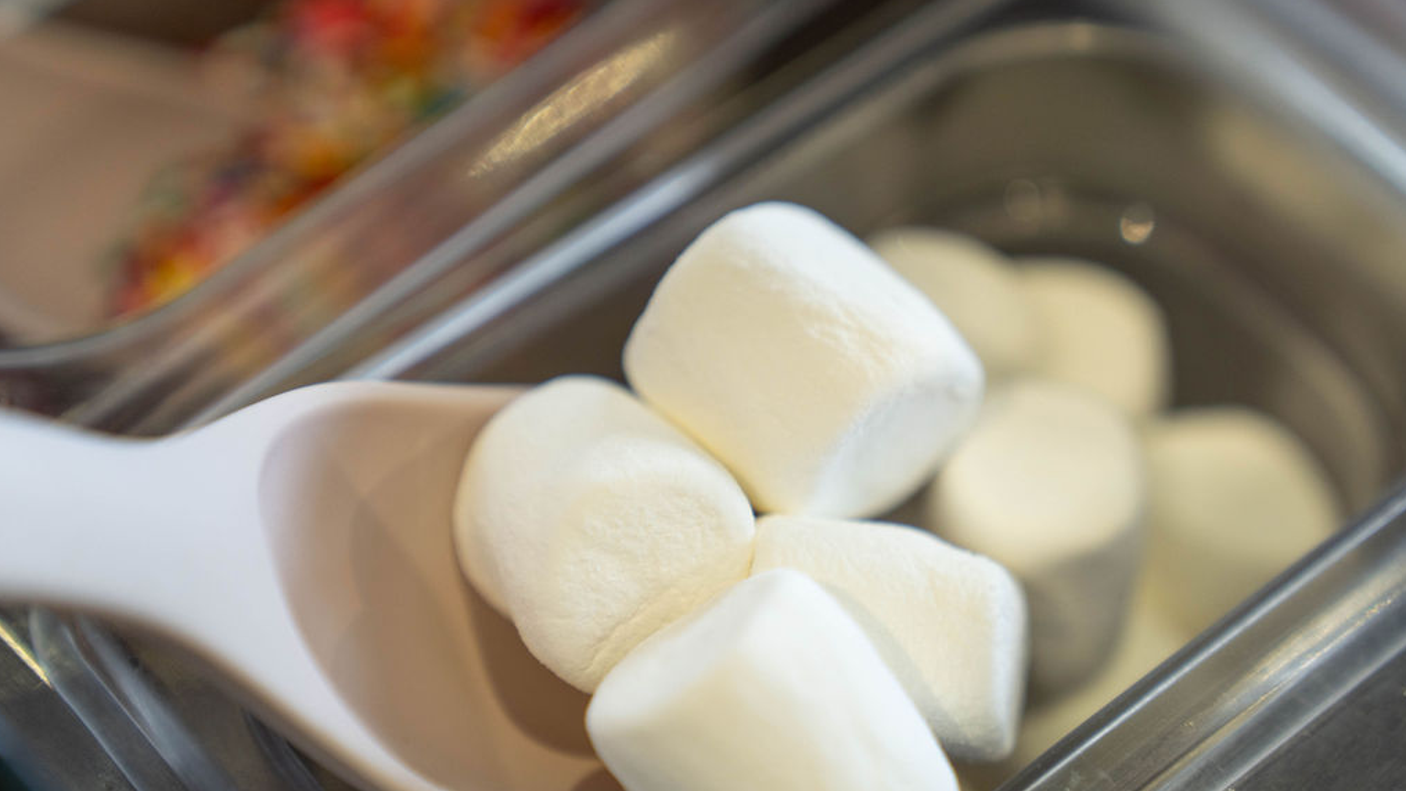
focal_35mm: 74
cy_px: 379
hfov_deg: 28.6
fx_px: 2759
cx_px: 704
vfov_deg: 16.3
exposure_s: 1/400
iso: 500
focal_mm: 70
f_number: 2.8
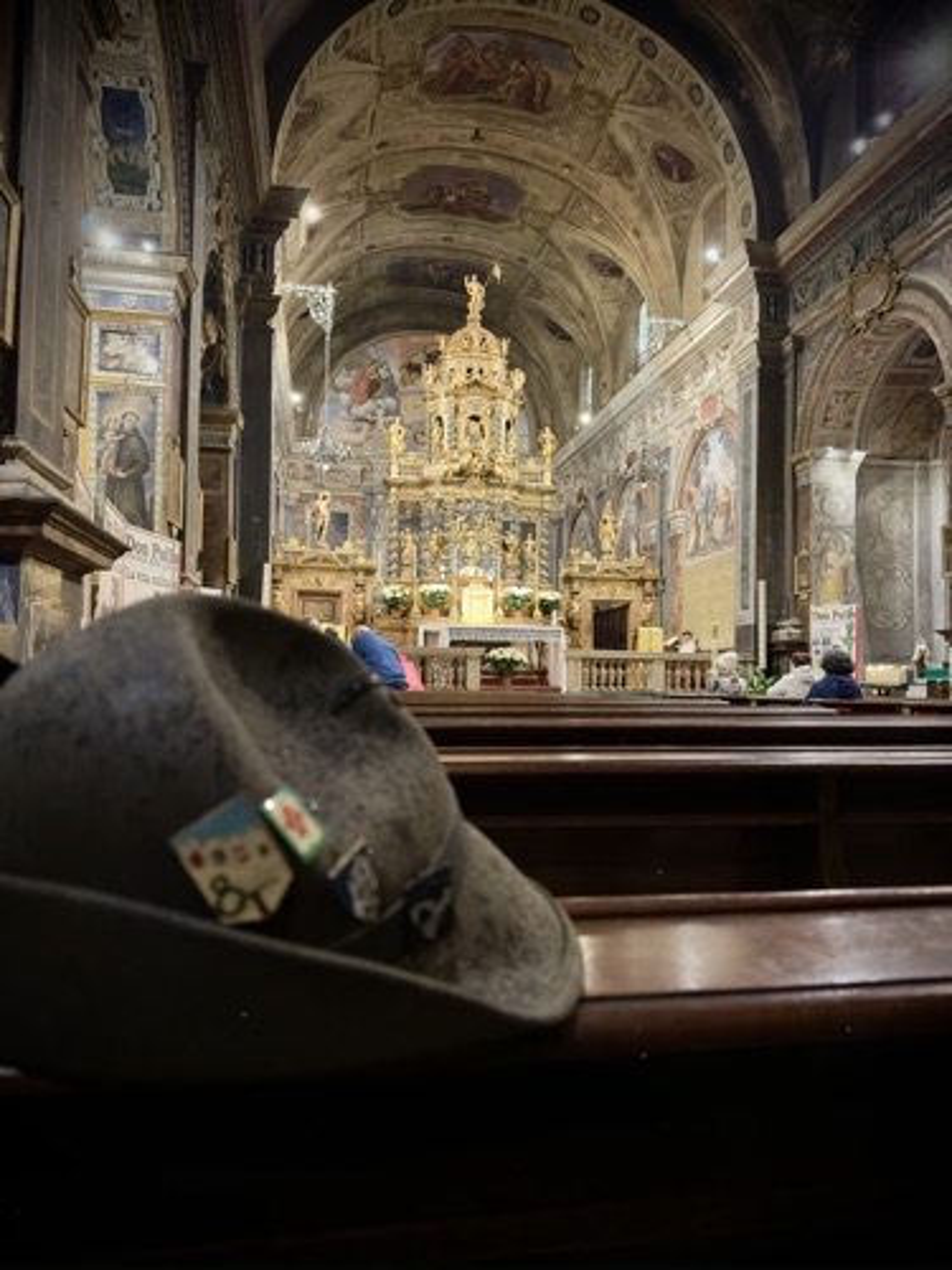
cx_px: 476
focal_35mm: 24
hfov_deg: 56.8
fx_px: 880
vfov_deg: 71.6
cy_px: 635
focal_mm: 6.76
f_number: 1.78
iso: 320
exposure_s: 1/33
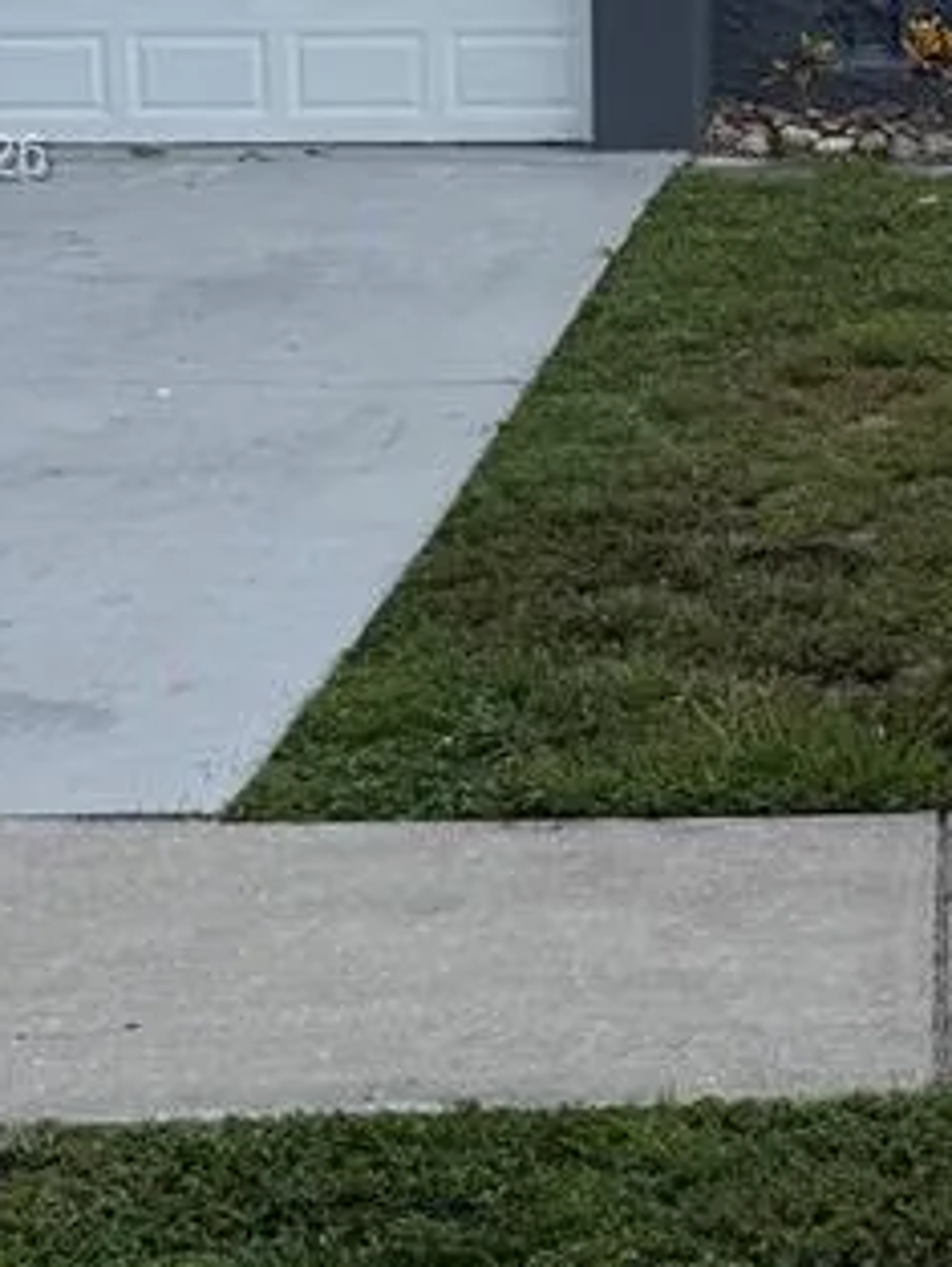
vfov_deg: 20.9
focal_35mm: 92
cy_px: 162
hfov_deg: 15.5
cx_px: 1122
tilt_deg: -5.7
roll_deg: -0.4
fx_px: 3371
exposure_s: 1/2232
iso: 80
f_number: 1.78
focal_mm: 6.76
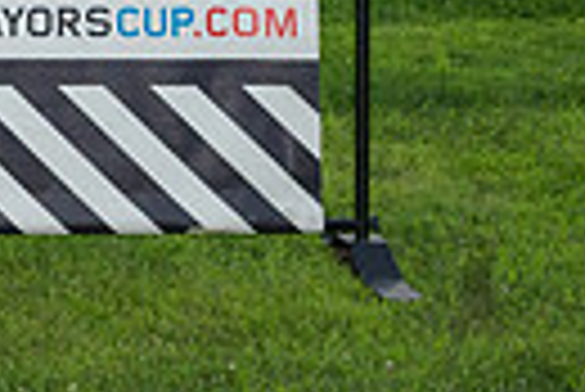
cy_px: -394
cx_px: -396
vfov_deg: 9.0
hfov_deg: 13.2
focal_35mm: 143
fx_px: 2326
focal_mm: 32
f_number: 4
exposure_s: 1/2000
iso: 1600
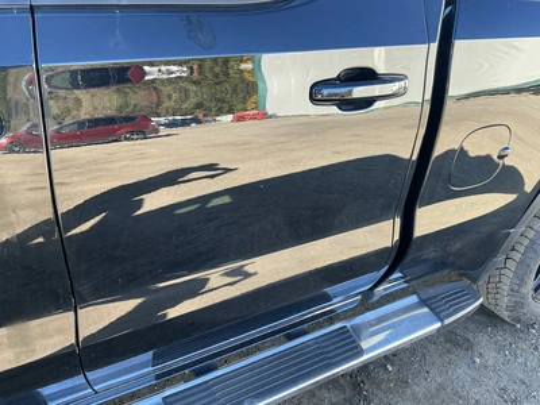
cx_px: 270
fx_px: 437
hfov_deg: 63.4
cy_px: 202
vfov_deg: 49.7
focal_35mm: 28
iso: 40
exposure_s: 1/122
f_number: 1.8
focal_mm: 3
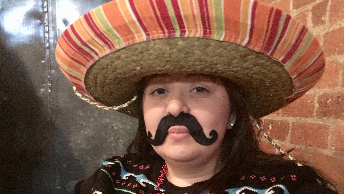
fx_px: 392
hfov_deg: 47.4
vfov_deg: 26.1
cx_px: 173
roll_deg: -0.8
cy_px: 199
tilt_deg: -11.1
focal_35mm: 43
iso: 500
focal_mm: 4.15
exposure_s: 1/4
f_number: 2.2
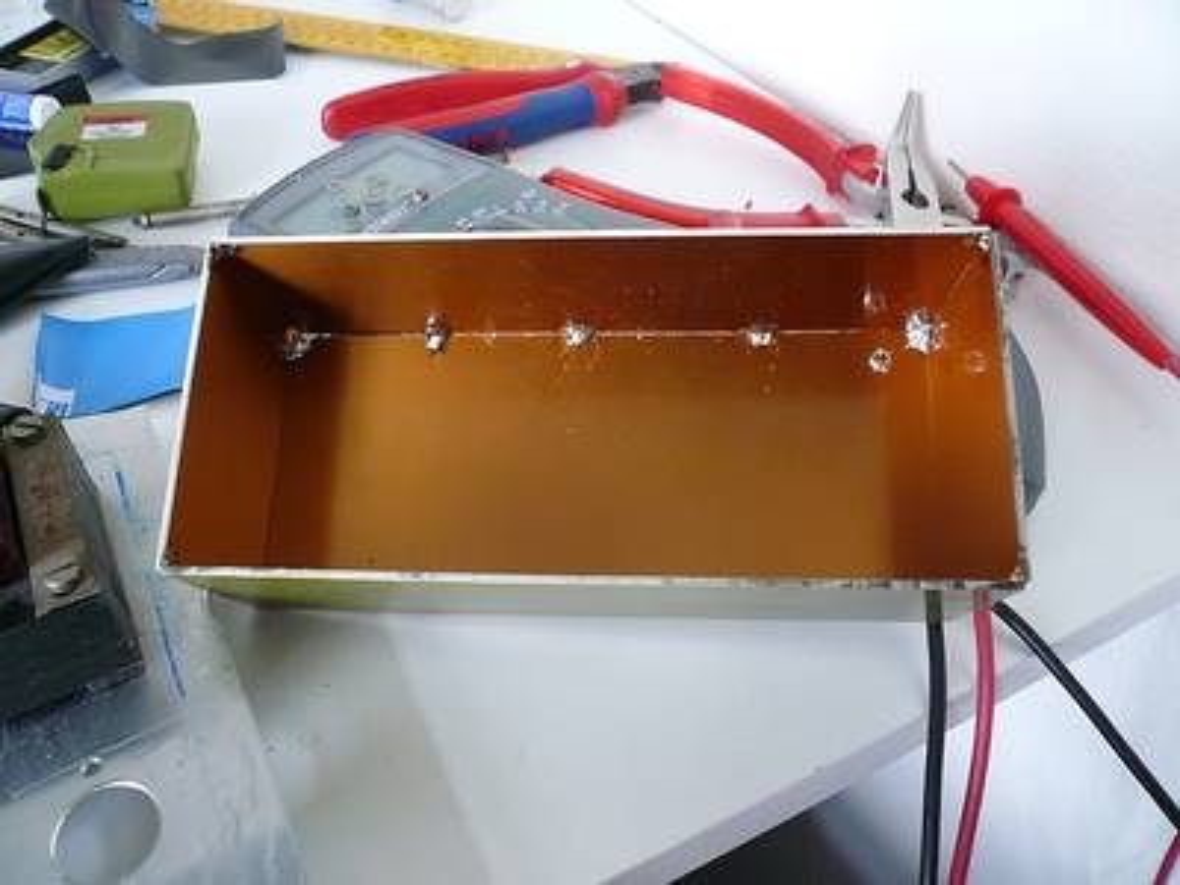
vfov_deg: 49.7
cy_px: 442
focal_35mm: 28
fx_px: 954
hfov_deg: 63.4
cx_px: 590
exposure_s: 1/15
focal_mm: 4.6
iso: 160
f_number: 2.8
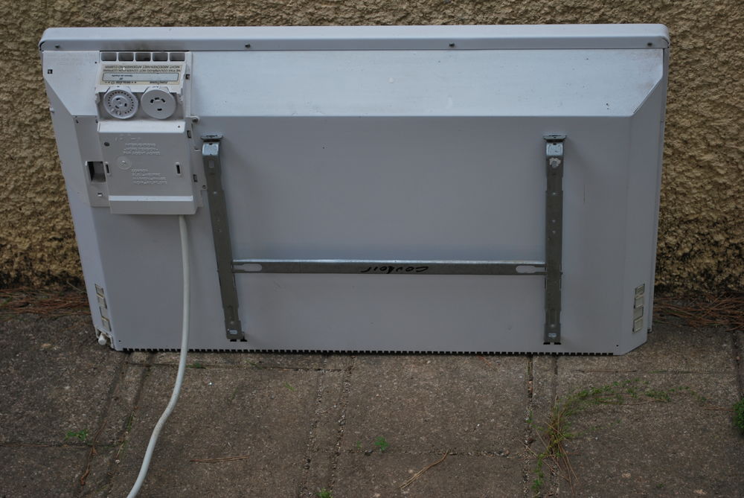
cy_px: 249
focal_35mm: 82
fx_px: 1707
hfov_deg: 24.6
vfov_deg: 16.6
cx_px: 372
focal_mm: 55
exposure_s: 1/125
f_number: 5.6
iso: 110
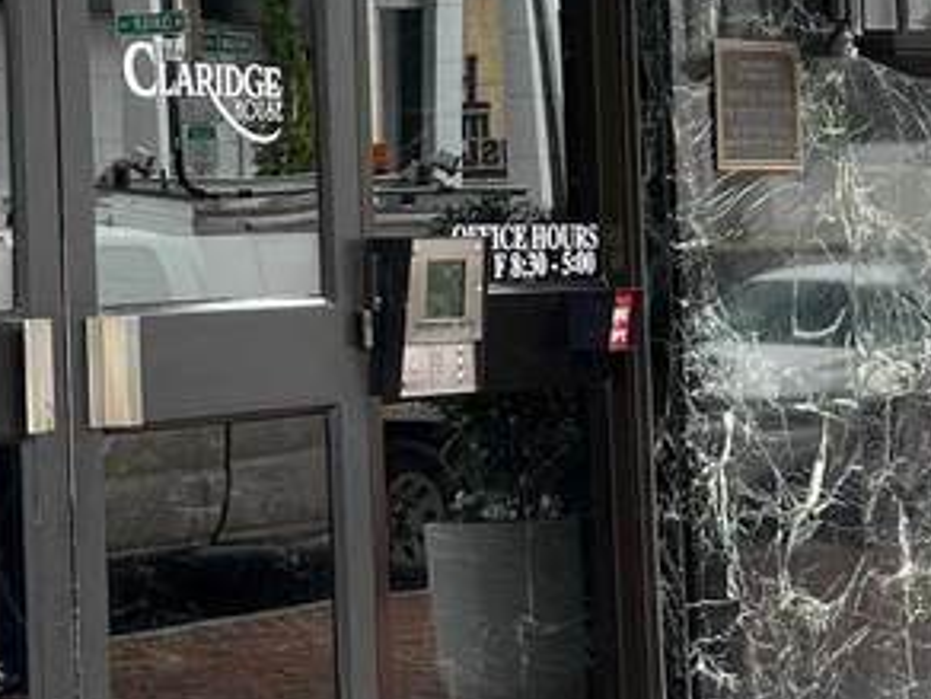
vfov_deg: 12.9
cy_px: 163
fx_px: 3066
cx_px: 105
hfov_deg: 17.0
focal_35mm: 114
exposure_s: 1/541
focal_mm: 5.7
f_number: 1.5
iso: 50
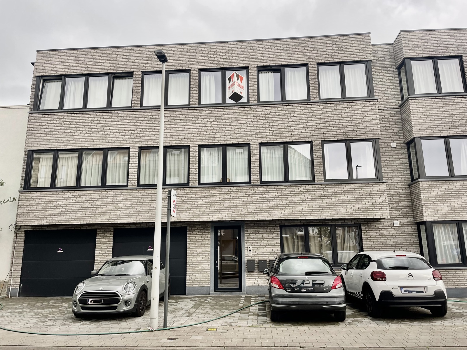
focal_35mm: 26
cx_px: 234
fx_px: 351
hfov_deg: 67.3
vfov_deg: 53.1
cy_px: 175
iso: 32
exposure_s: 1/280
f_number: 1.6
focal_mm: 4.2
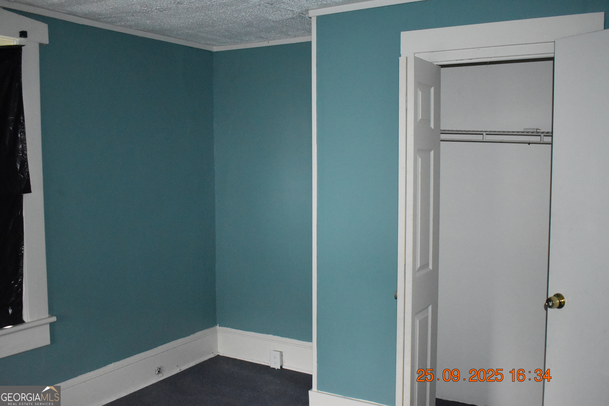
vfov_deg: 38.4
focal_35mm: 34
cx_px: 304
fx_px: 584
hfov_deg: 55.1
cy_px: 203
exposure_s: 1/60
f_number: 3.8
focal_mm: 23
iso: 5600
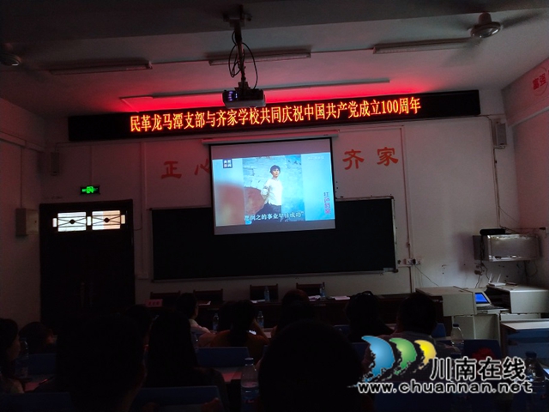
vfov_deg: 46.8
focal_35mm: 30
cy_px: 206
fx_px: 476
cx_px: 274
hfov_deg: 60.0
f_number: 1.8
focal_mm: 3.95
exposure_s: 1/50
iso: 334
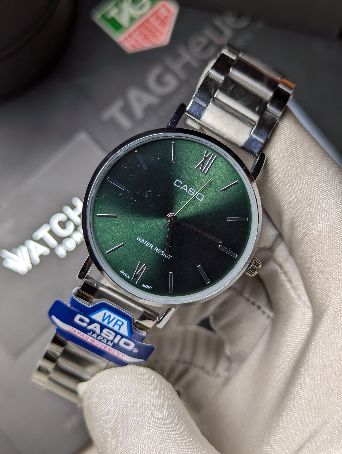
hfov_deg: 30.3
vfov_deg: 39.6
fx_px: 631
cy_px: 227
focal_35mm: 48
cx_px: 171
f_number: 1.85
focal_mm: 6.81
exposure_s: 1/137
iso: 47
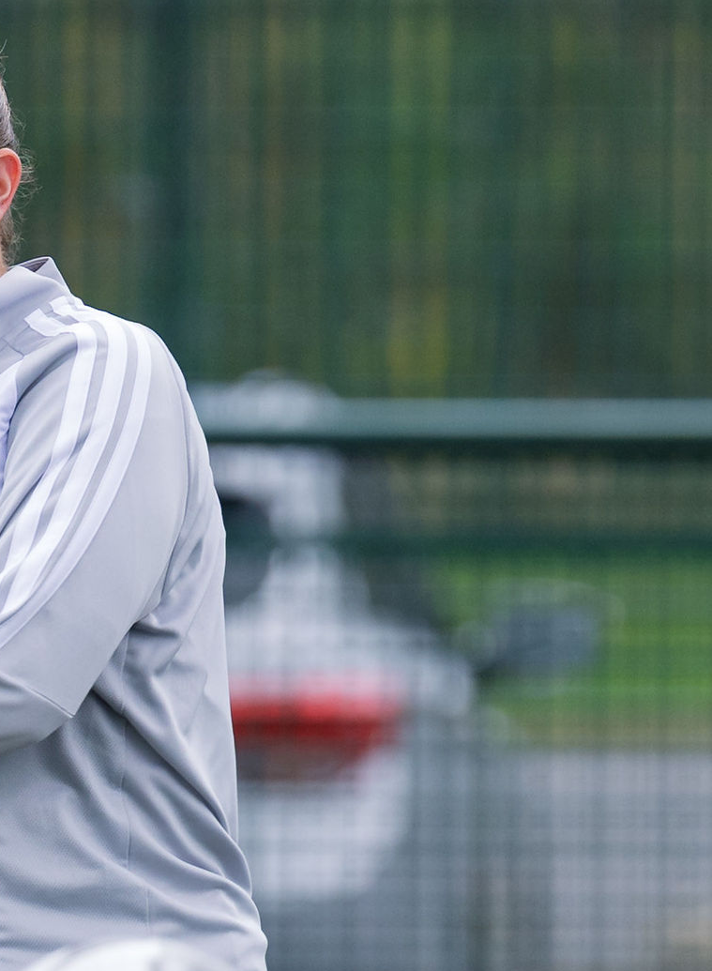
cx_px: 532
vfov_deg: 1.7
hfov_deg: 1.2
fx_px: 33335
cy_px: 740
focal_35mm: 1198
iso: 160
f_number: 2.8
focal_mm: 200
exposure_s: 1/800
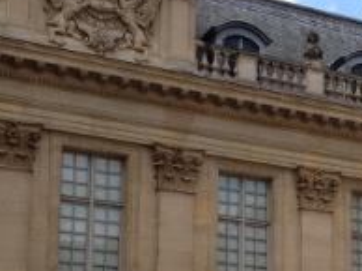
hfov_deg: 17.4
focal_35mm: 109
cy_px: 301
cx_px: 416
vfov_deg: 13.3
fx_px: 1138
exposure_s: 1/889
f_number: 2.4
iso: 50
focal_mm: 4.13
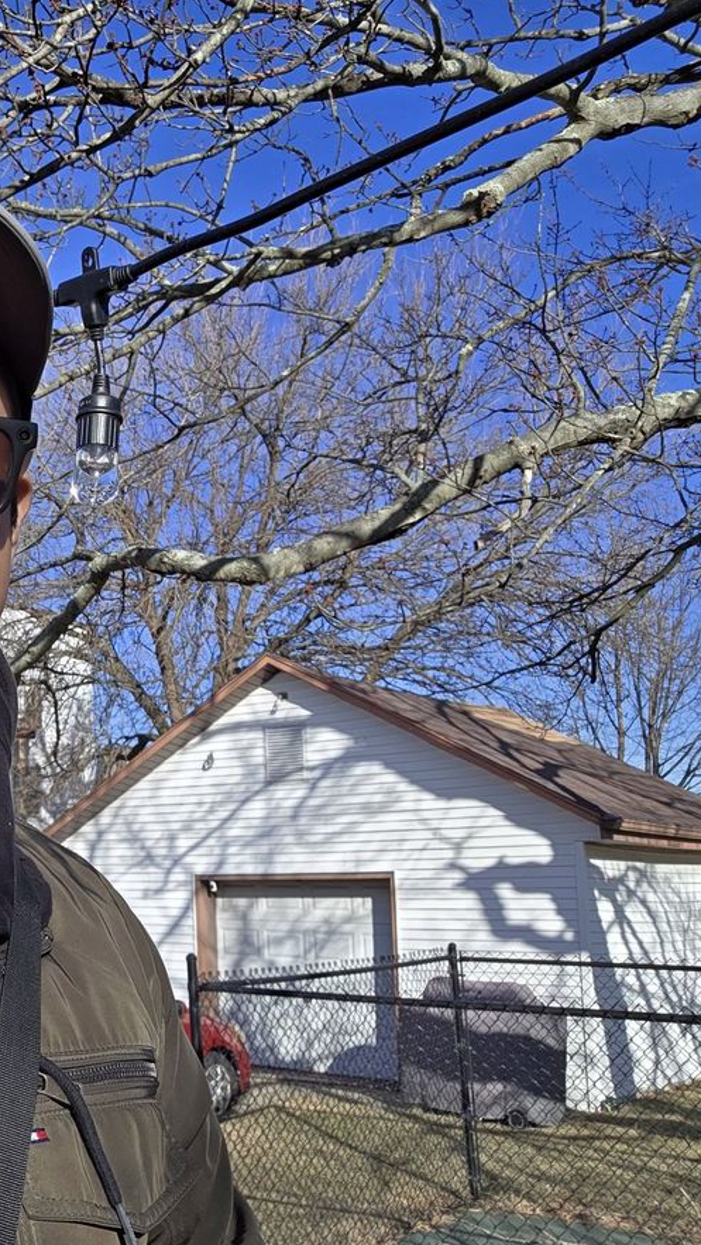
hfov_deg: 29.2
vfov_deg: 54.0
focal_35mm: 37
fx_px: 1222
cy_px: 629
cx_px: -54
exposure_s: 1/812
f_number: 2.2
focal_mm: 3.3
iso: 25
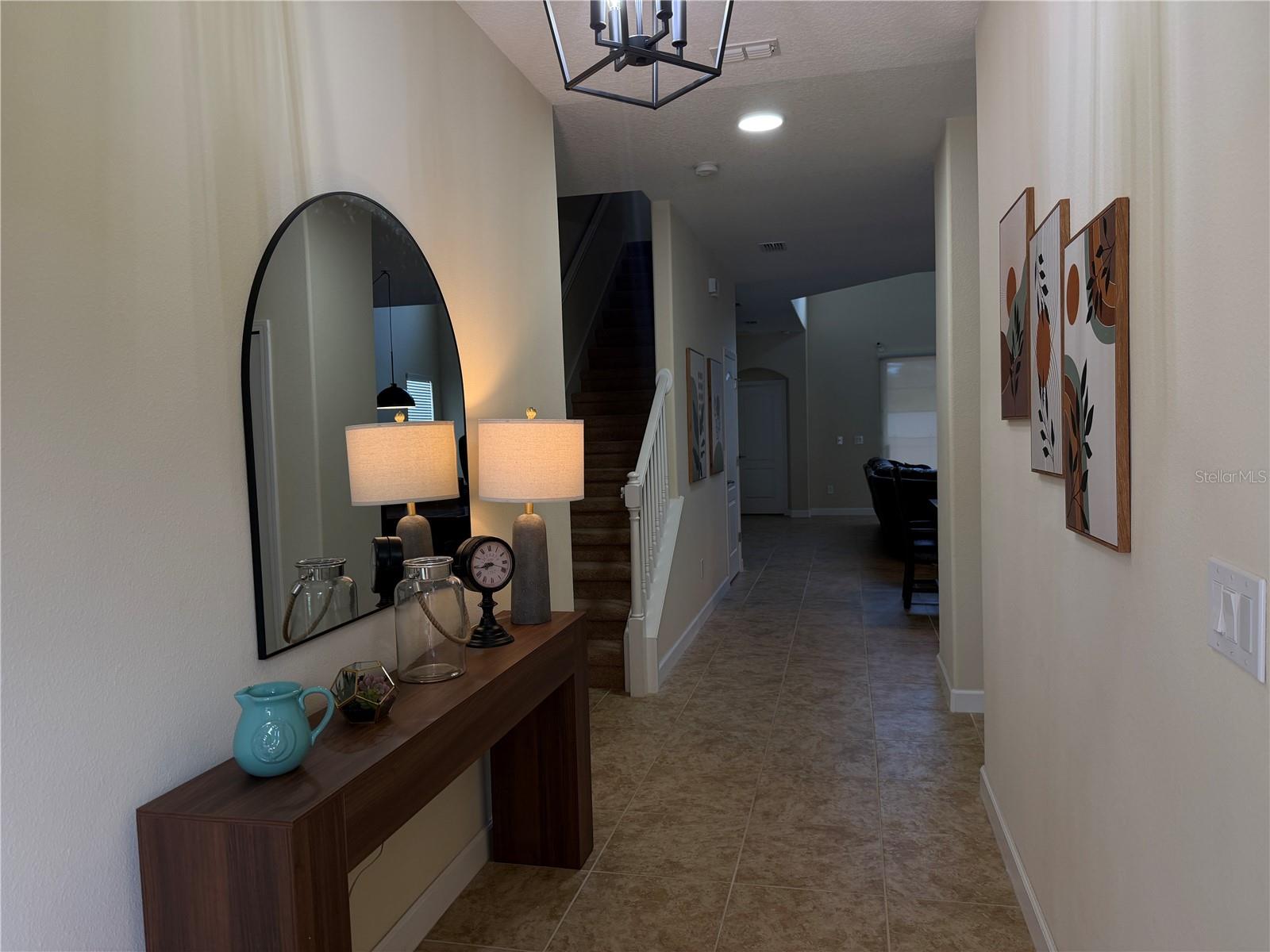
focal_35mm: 24
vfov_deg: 56.8
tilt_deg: -3.4
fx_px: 881
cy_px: 476
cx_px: 635
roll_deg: +2.0
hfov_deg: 71.6
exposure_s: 1/120
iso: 125
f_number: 1.78
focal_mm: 6.76
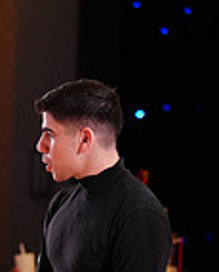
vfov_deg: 5.5
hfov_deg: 4.5
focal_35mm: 346
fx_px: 2794
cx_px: 9
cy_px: 439
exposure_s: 1/500
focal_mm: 91
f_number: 2.8
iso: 2000
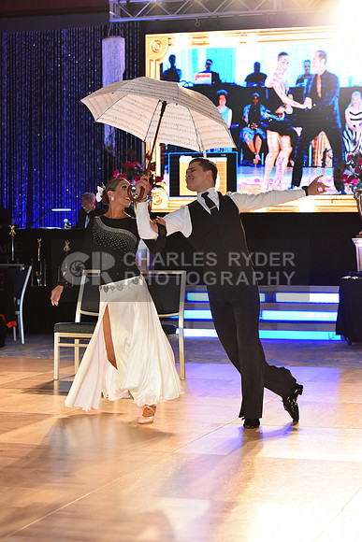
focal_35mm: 82
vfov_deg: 24.8
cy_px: 271
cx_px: 181
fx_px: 1236
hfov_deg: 16.7
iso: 2000
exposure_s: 1/250
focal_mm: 82
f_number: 4.5
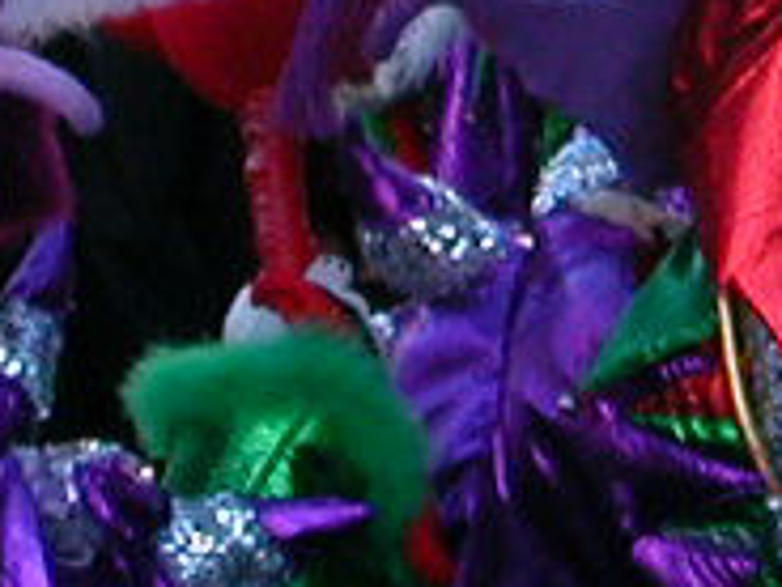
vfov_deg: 4.6
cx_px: 1245
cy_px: -187
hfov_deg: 6.1
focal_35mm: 322
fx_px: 7274
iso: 100
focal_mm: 8.9
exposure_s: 1/239
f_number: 3.4
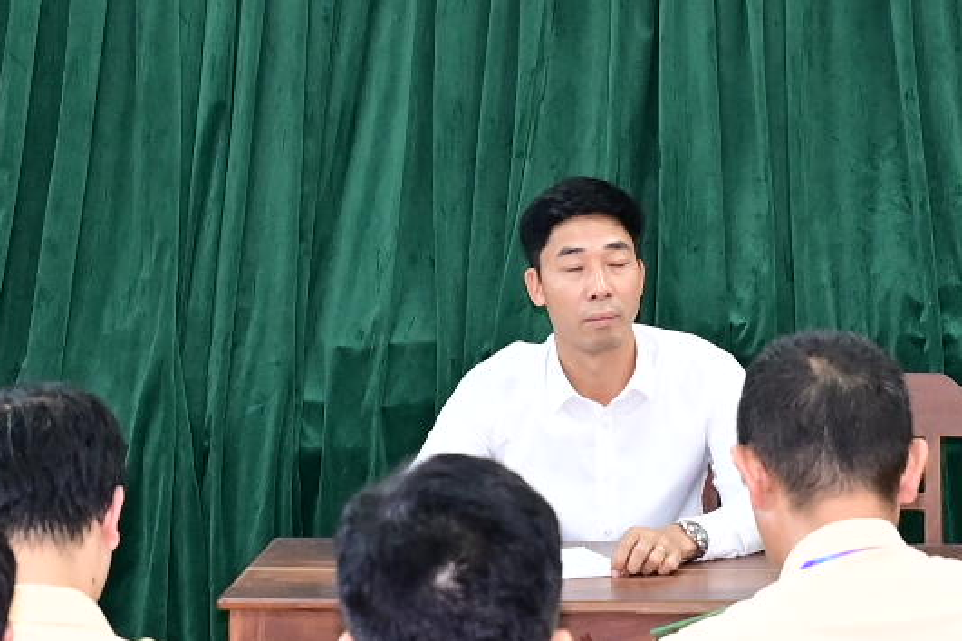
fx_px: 4409
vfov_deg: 8.2
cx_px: 752
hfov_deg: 12.4
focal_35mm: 165
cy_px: -118
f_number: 4
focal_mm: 29
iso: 1250
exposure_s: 1/100
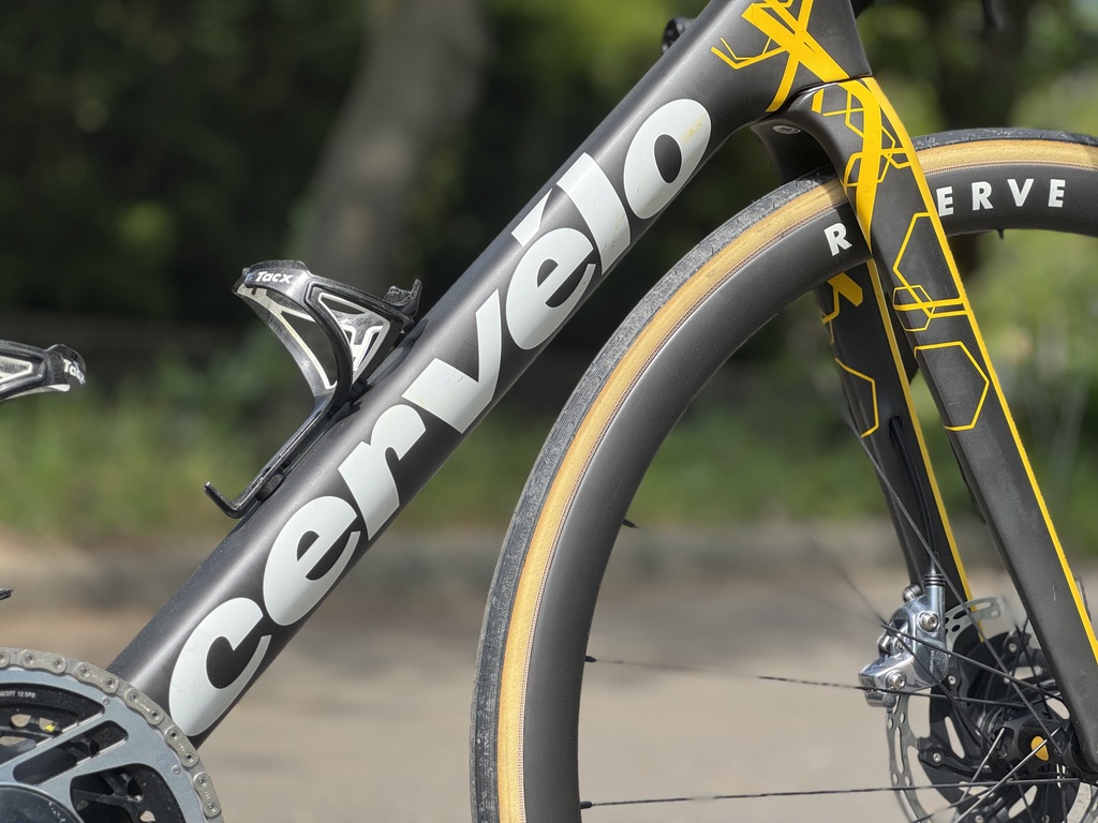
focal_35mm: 77
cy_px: 412
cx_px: 549
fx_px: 2442
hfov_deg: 25.3
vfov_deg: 19.1
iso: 25
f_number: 2.8
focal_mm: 9
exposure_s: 1/207
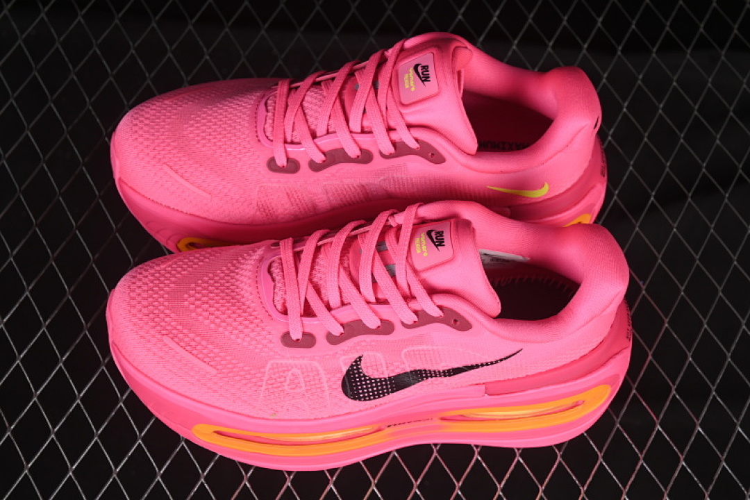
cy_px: 250
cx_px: 375
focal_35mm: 75
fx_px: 1562
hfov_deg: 27.0
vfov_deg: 18.2
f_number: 7.1
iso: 160
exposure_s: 1/80
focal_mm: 50
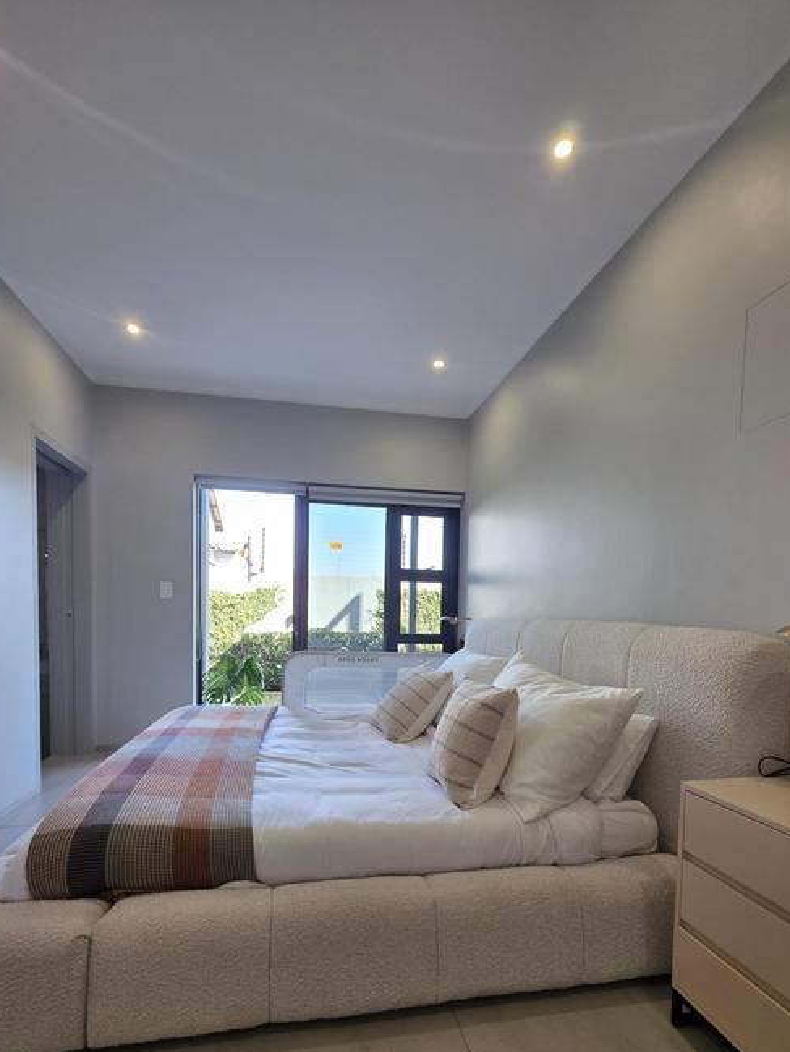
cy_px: 646
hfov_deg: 78.1
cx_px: 389
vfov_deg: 92.9
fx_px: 487
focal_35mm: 16
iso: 125
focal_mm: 2.2
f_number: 1.9
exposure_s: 1/120
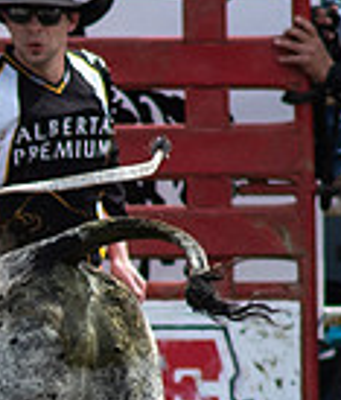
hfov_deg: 0.7
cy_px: 591
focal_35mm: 2263
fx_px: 27462
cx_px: -320
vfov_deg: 0.8
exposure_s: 1/8000
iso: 1250
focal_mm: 300
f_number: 4
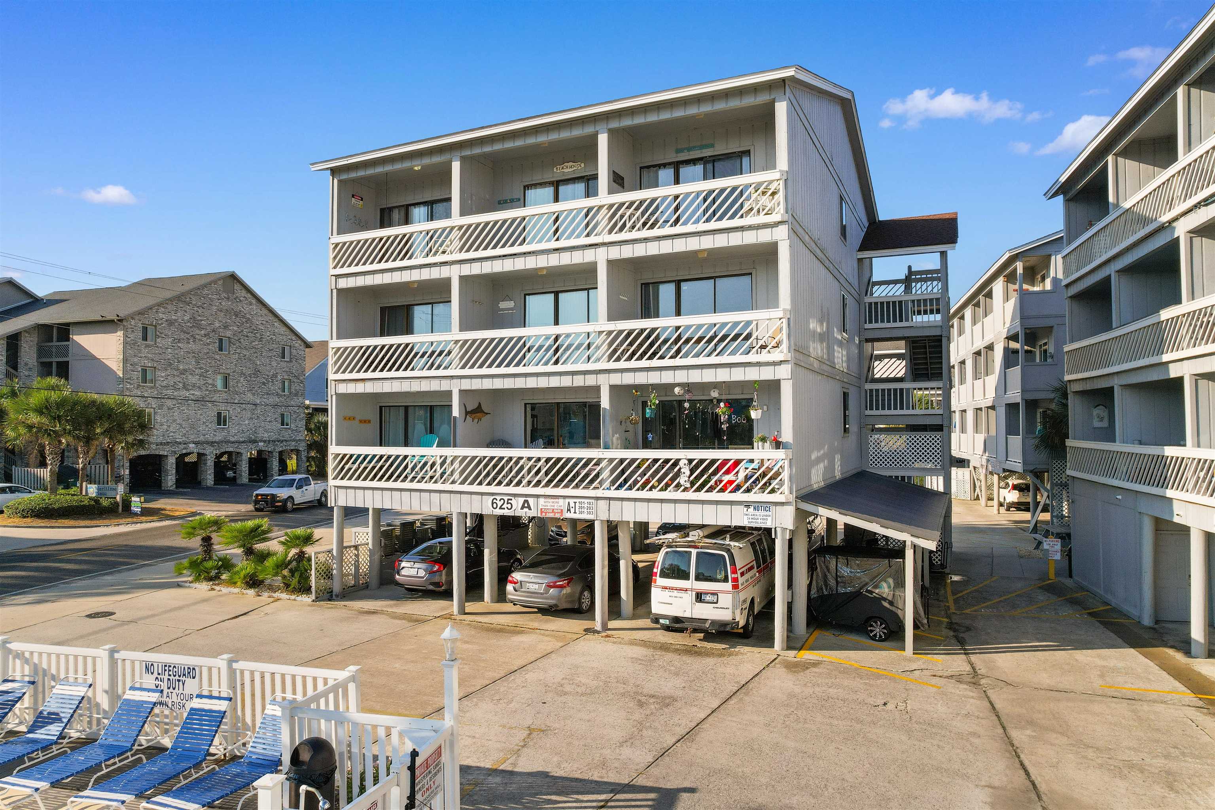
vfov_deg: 57.2
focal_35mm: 22
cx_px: 608
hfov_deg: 78.6
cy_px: 405
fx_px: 742
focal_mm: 8.38
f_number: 2.8
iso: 150
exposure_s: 1/640
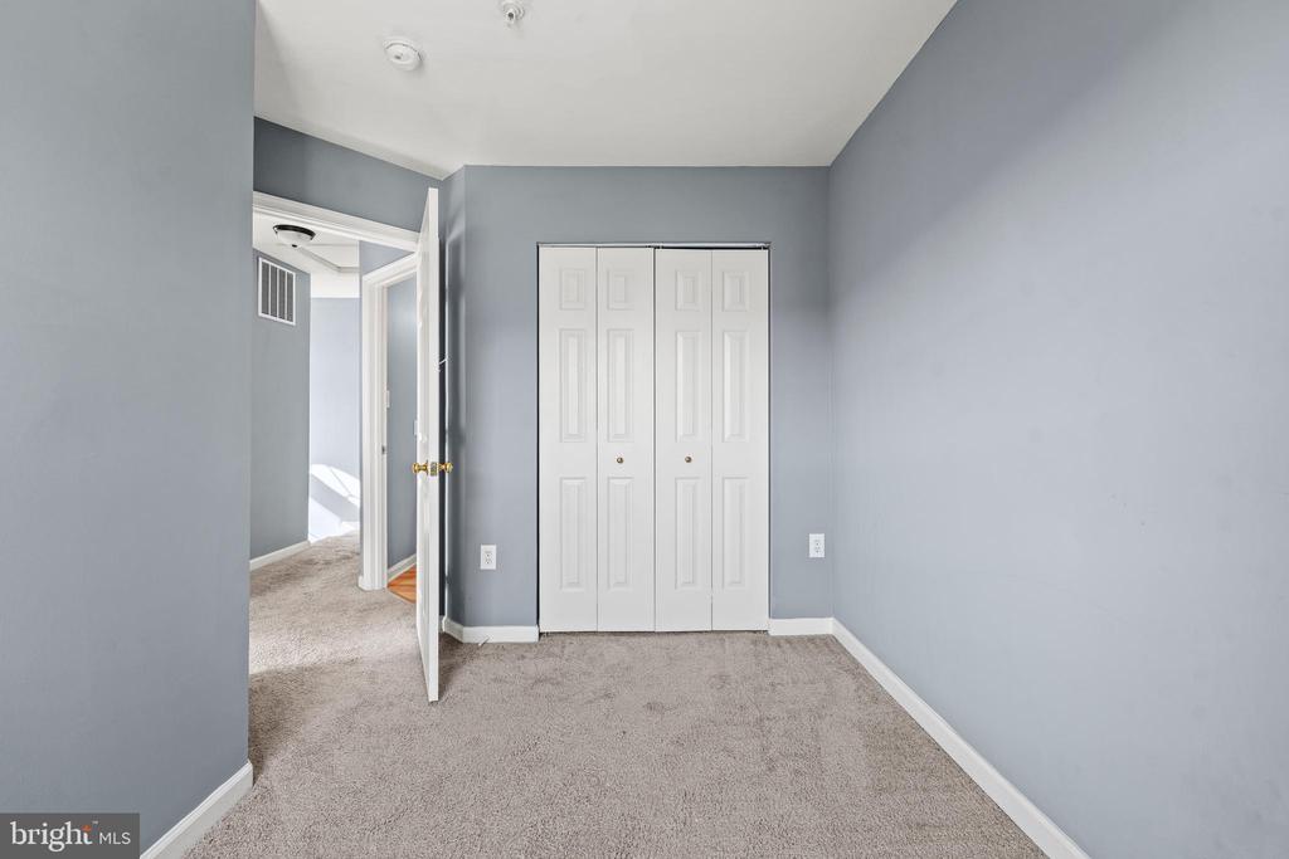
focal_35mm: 16
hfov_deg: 98.5
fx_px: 555
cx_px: 644
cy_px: 430
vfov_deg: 75.5
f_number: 7.1
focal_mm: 15.5
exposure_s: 1/3
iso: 160
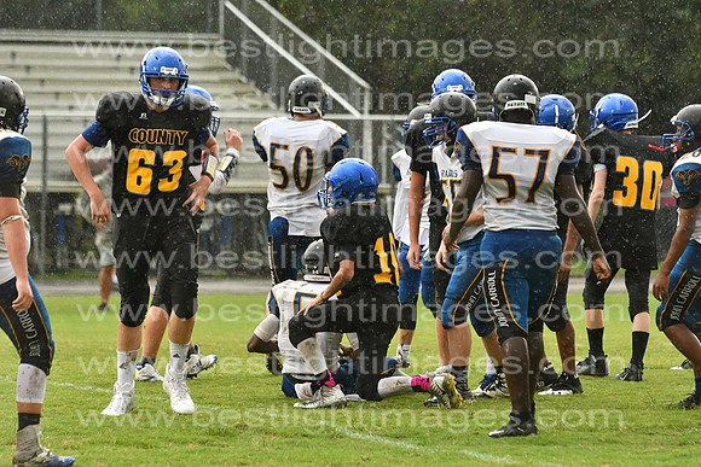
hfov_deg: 9.8
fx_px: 4090
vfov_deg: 6.5
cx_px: 350
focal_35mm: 210
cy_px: 234
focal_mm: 140
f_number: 4
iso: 1000
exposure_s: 1/800
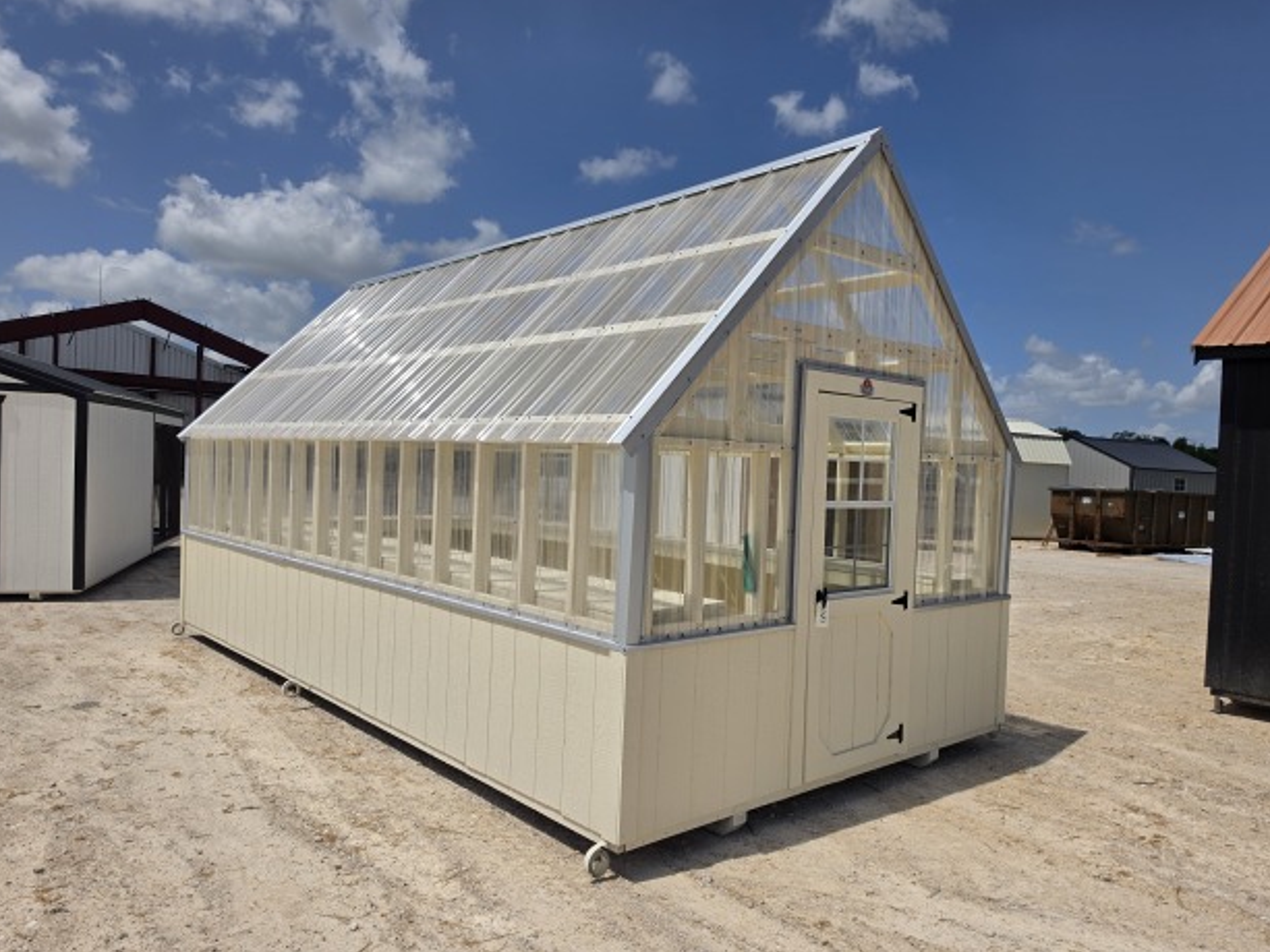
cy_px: 490
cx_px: 644
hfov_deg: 71.6
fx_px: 881
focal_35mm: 24
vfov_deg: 56.8
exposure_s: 1/7939
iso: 32
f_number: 1.4
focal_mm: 6.5
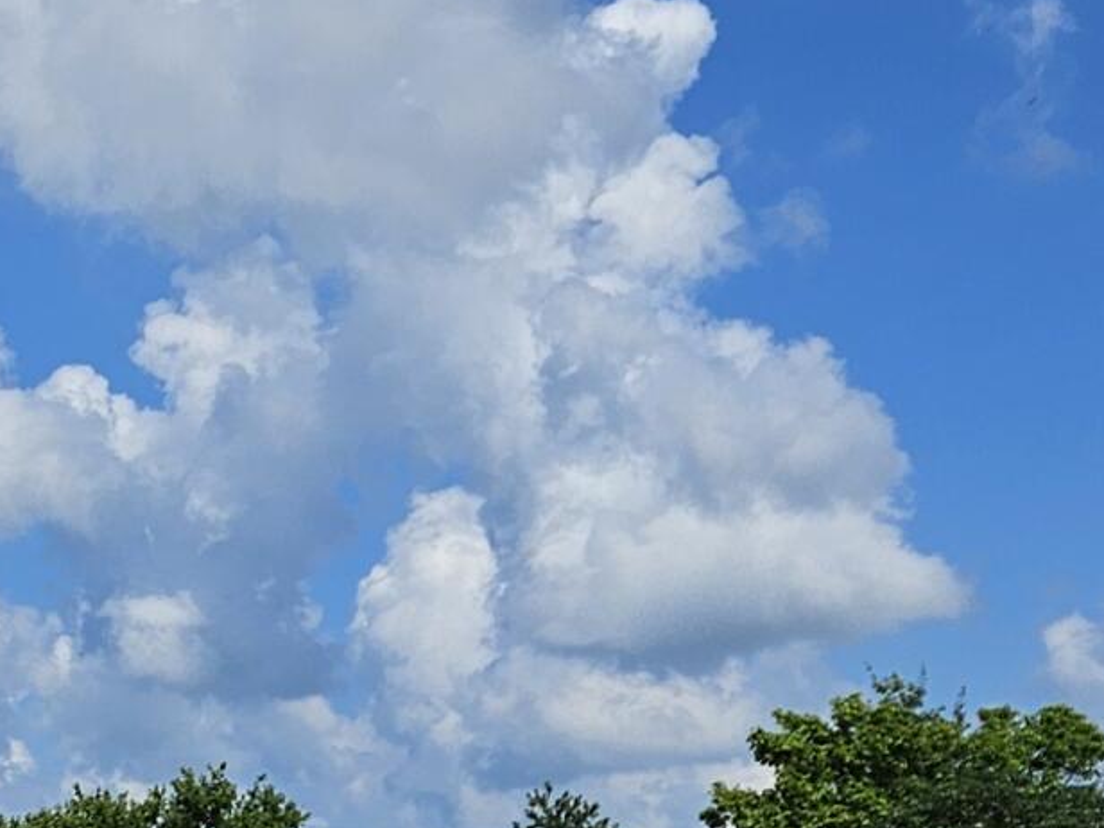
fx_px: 3572
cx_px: -452
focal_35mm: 112
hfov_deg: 16.3
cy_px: 826
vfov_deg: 13.1
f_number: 1.8
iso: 25
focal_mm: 5.4
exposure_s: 1/4517
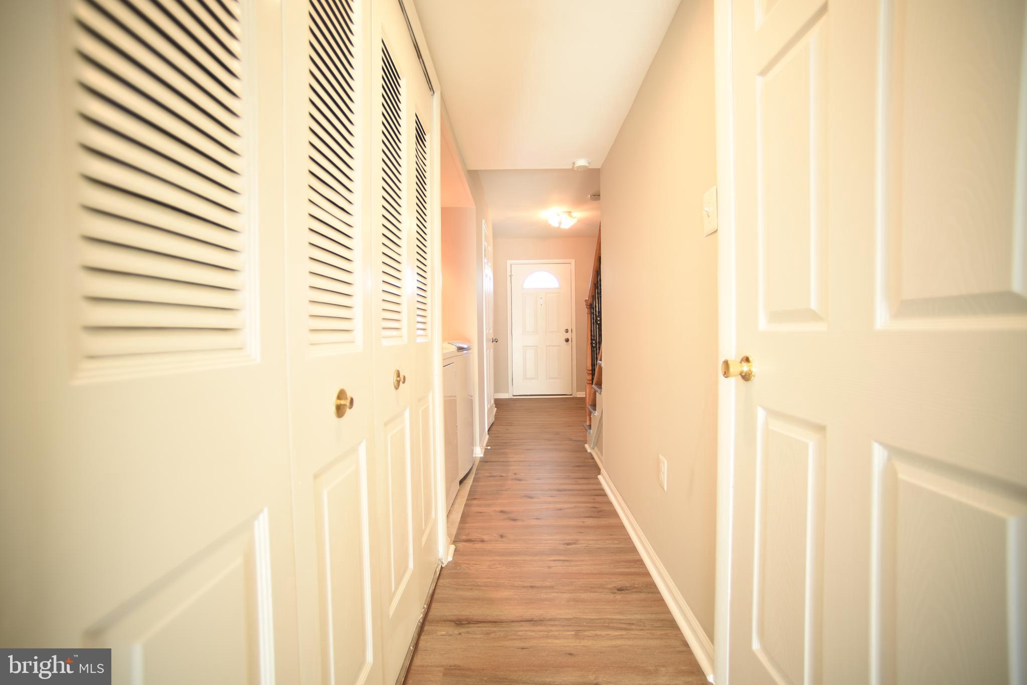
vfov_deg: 81.3
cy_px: 342
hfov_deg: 104.2
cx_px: 514
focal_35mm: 14
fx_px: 400
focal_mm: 14
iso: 100
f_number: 2.8
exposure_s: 1/6
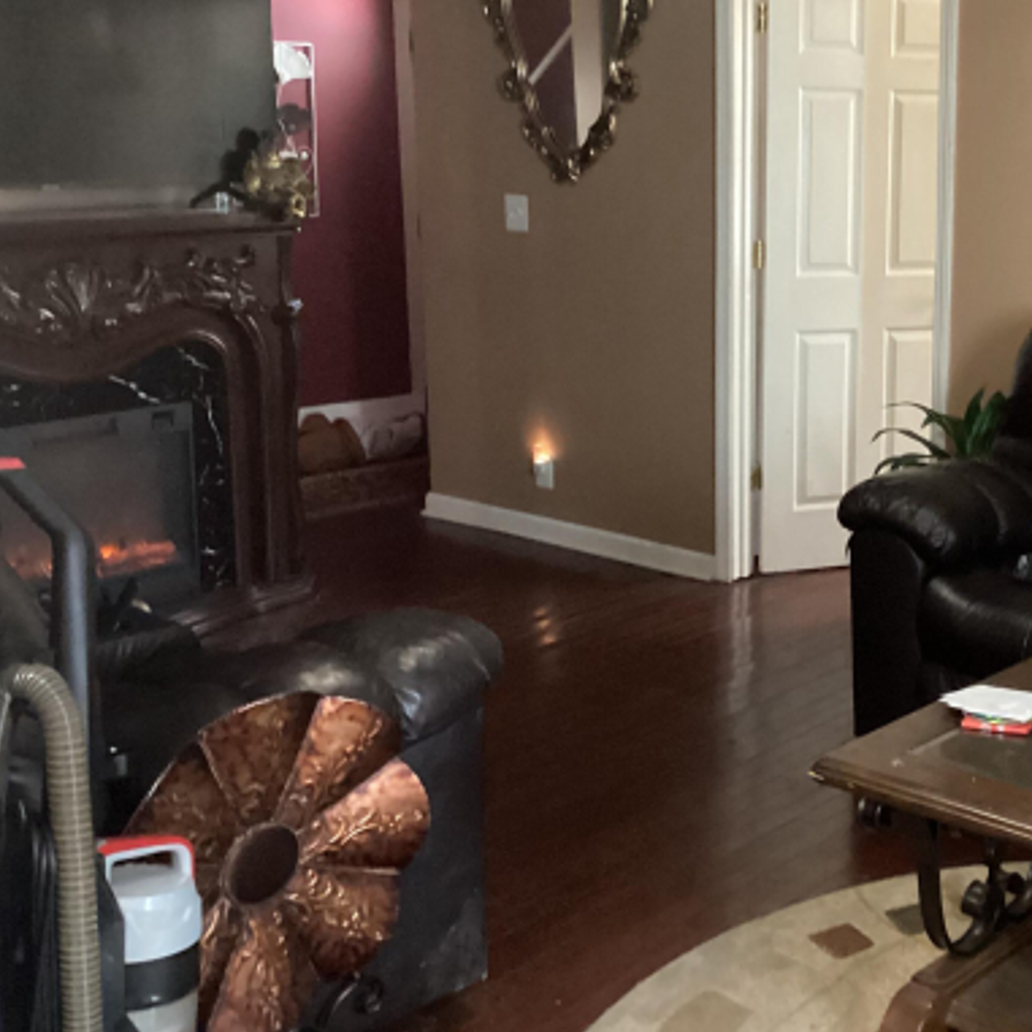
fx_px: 1619
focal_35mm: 48
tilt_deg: -11.1
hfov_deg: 34.1
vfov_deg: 35.3
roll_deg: -1.0
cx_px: 852
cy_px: 436
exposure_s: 1/17
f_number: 2.4
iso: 640
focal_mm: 3.3
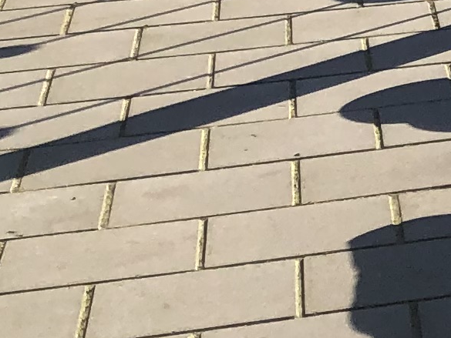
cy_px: -12
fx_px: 2515
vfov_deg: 7.7
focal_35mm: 193
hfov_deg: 8.4
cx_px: 1392
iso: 20
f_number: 1.8
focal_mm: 3.99
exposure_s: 1/2404
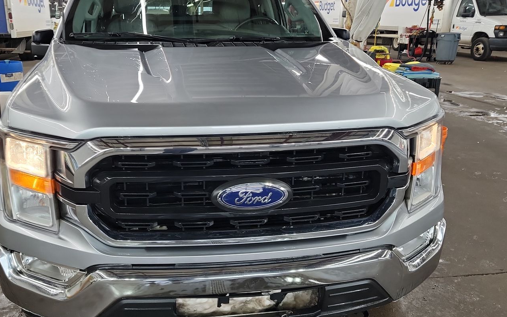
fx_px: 442
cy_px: 143
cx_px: 212
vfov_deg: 39.4
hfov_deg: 59.3
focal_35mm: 32
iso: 115
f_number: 1.8
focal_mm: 6.7
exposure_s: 1/59
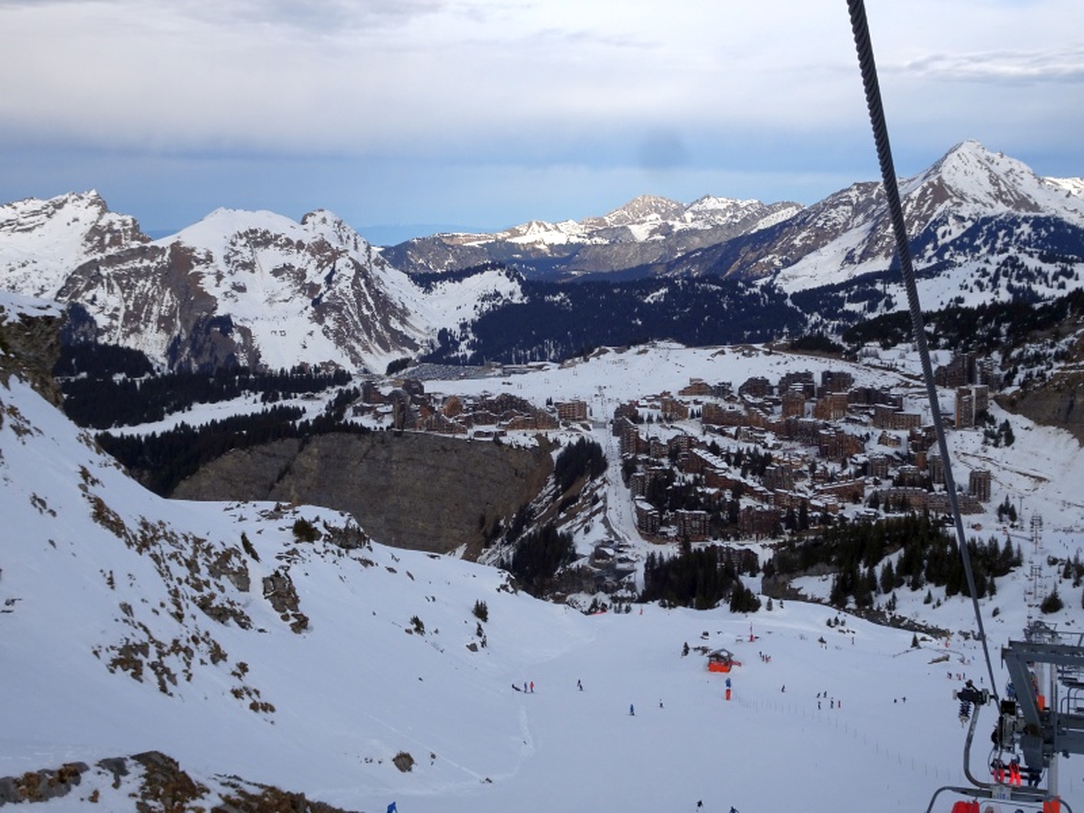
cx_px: 542
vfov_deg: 33.6
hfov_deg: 43.9
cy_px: 406
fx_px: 1347
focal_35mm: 43
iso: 80
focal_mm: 7.3
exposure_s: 1/500
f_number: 4.5
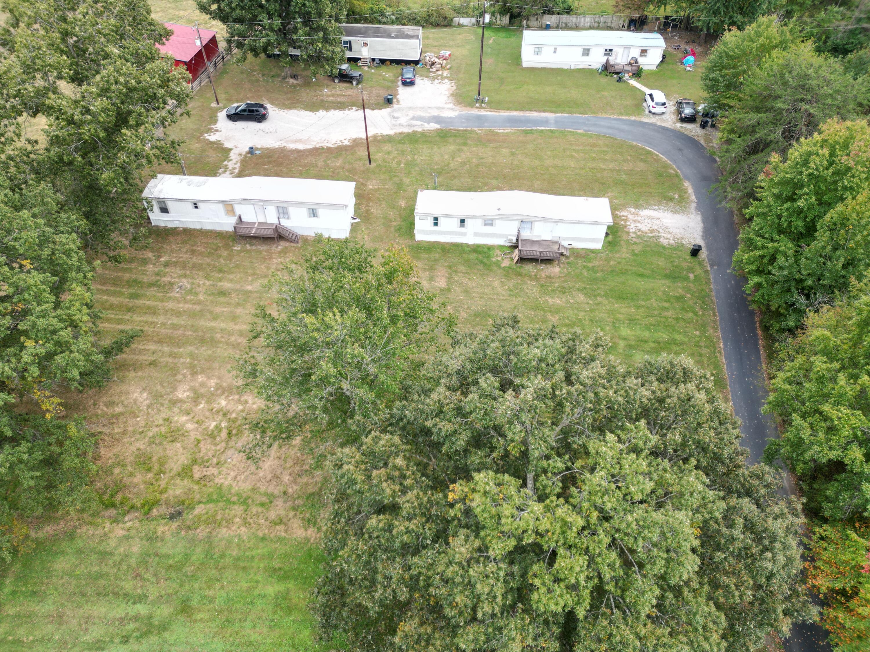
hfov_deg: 71.6
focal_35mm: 24
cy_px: 326
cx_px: 435
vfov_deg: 56.8
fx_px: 603
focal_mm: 6.72
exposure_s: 1/800
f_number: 1.7
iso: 200
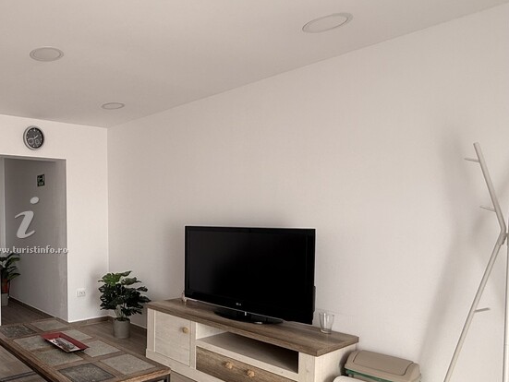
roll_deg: +0.6
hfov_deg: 56.5
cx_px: 37
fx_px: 383
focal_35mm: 26
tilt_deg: -2.5
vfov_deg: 52.6
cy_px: 234
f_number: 2.2
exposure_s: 1/99
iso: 50
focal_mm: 2.22
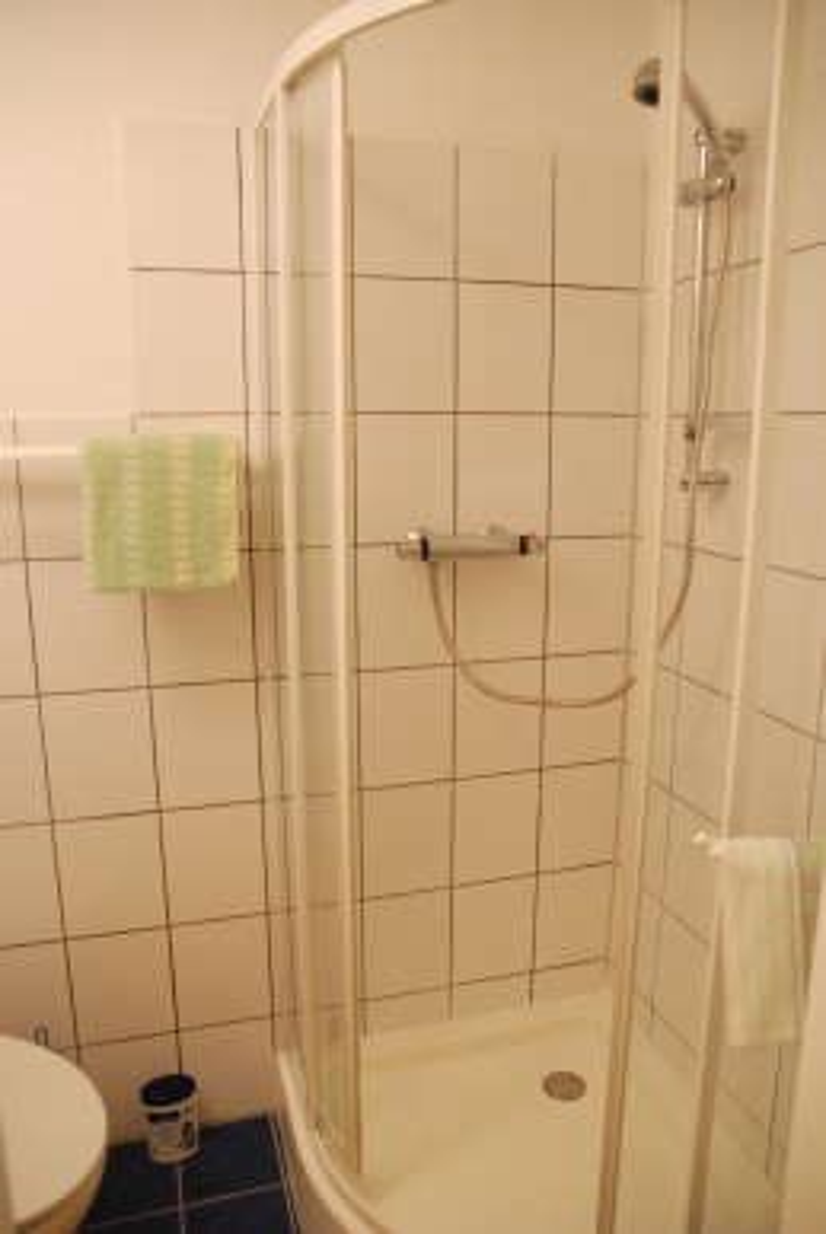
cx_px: 413
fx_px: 875
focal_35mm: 26
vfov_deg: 70.4
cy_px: 617
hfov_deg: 50.5
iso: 1600
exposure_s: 1/50
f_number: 3.5
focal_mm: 17
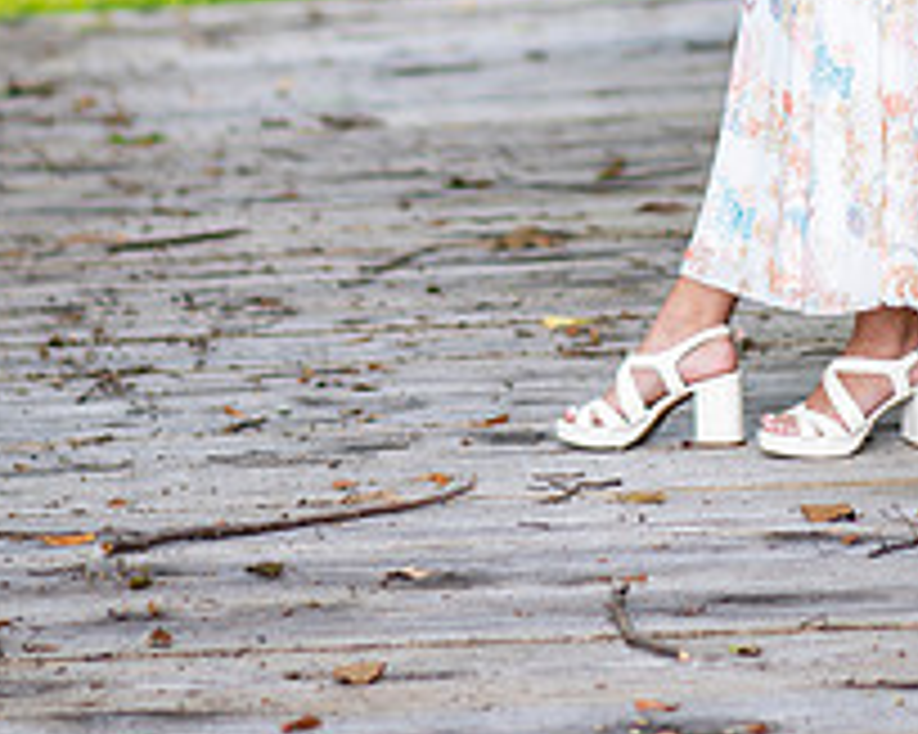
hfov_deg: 7.3
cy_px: -171
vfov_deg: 5.8
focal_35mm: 263
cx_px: 648
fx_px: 7142
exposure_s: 1/125
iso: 100
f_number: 1.8
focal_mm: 85
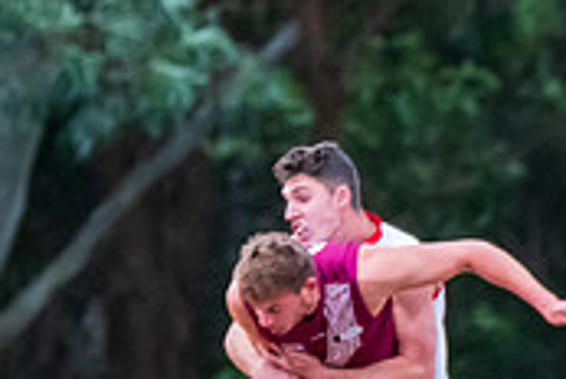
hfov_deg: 1.2
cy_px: 582
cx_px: 7
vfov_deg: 0.8
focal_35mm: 1666
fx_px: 26238
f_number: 6
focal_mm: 350
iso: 3200
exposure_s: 1/1250
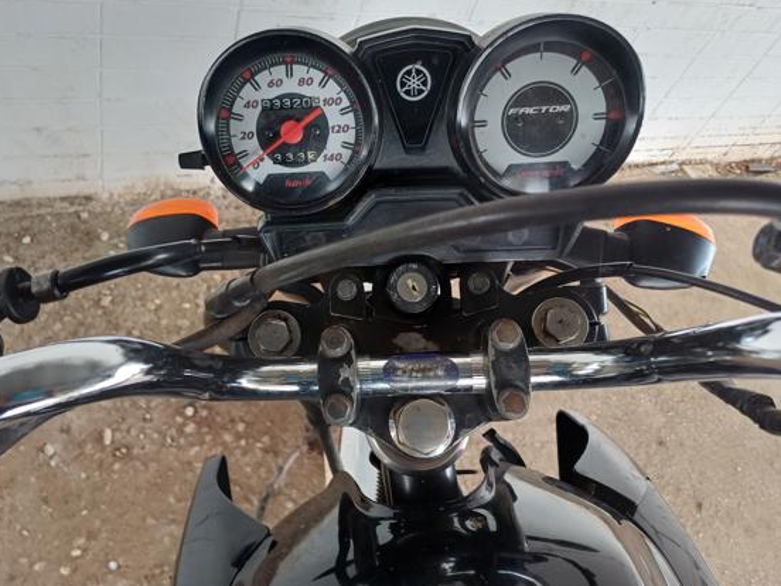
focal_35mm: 29
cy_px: 268
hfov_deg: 61.4
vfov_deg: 48.2
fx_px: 654
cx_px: 331
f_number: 1.8
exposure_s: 1/50
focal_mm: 4.65
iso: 100
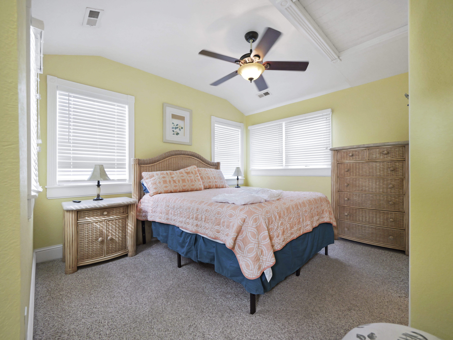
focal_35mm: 14
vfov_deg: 85.7
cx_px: 226
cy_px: 170
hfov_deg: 102.0
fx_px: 183
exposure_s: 1/125
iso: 400
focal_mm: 7
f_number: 2.8
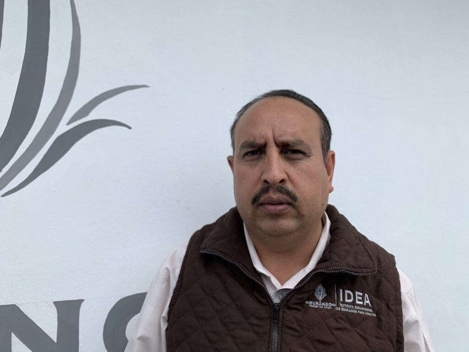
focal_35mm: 26
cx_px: 234
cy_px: 176
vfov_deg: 53.1
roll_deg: -1.4
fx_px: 352
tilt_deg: +3.3
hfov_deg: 67.3
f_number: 1.8
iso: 25
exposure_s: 1/1427
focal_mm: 4.25
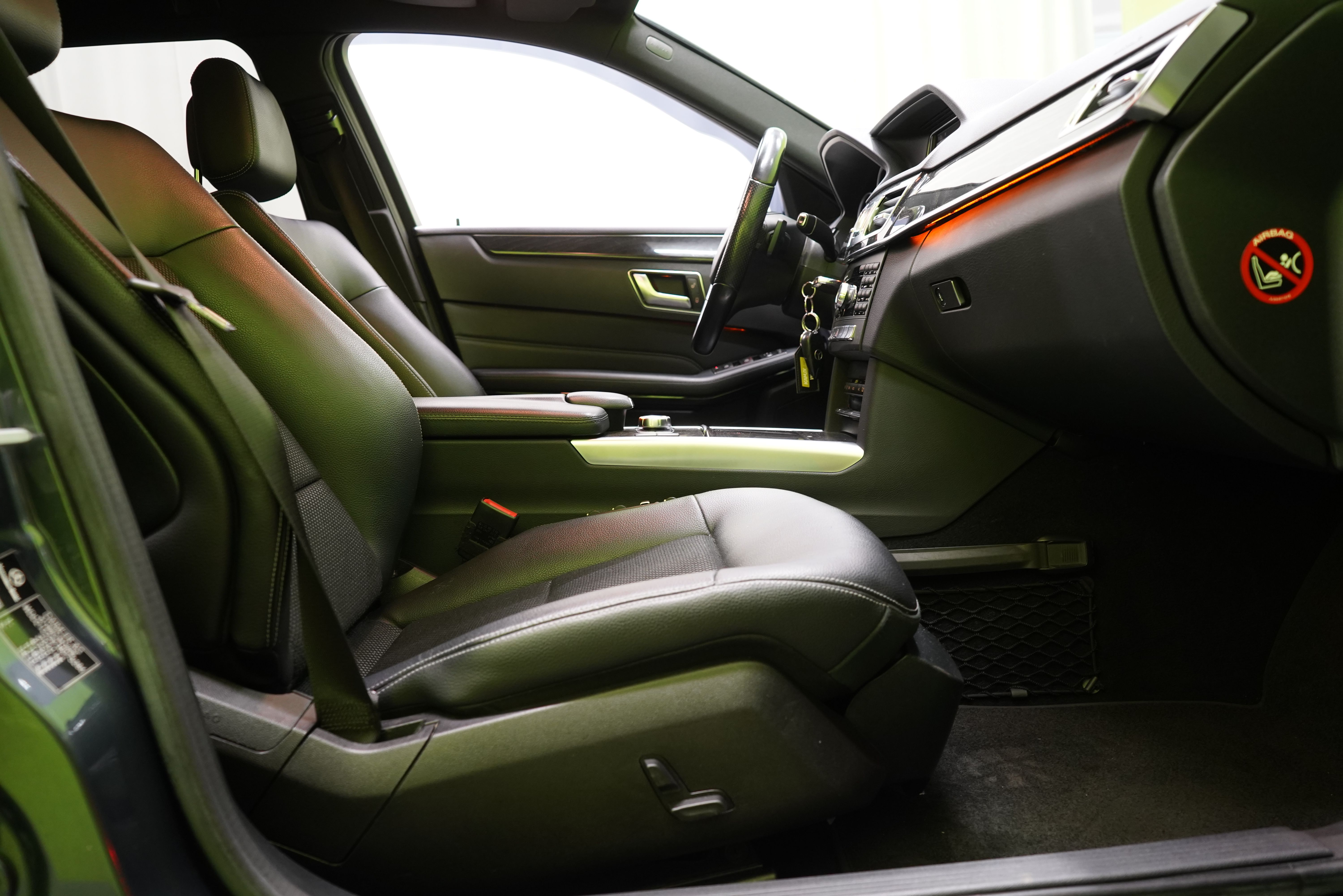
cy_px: 448
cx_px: 672
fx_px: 1082
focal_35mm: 29
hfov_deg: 63.7
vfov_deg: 45.0
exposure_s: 1/20
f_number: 5
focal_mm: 29
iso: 2000
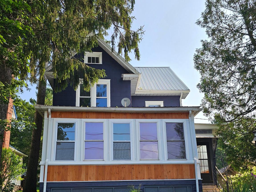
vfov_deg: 43.8
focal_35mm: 31
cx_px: 128
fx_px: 229
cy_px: 147
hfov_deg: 58.4
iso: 10
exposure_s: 1/345
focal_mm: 6.3
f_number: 1.7
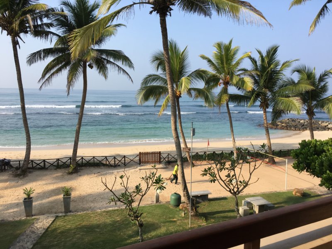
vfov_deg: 48.2
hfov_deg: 61.7
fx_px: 278
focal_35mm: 29
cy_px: 124
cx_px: 166
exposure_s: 1/894
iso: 25
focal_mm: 4.15
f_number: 2.2
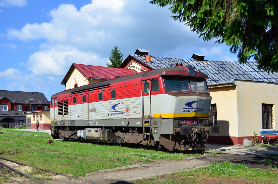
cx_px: 139
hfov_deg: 46.5
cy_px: 92
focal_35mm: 42
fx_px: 324
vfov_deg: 31.7
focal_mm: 28
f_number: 5.6
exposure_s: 1/750
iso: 125
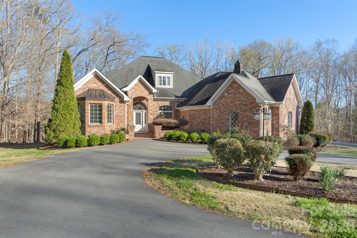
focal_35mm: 22
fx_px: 223
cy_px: 119
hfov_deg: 77.3
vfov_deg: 56.1
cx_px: 178
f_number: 14
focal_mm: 22.5
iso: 100
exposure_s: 1/100
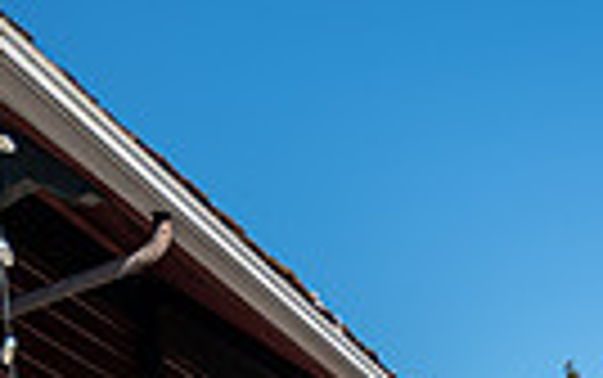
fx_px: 1908
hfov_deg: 17.9
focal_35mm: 116
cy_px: 864
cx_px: 392
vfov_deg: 10.1
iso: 200
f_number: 3.5
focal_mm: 34
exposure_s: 1/3200
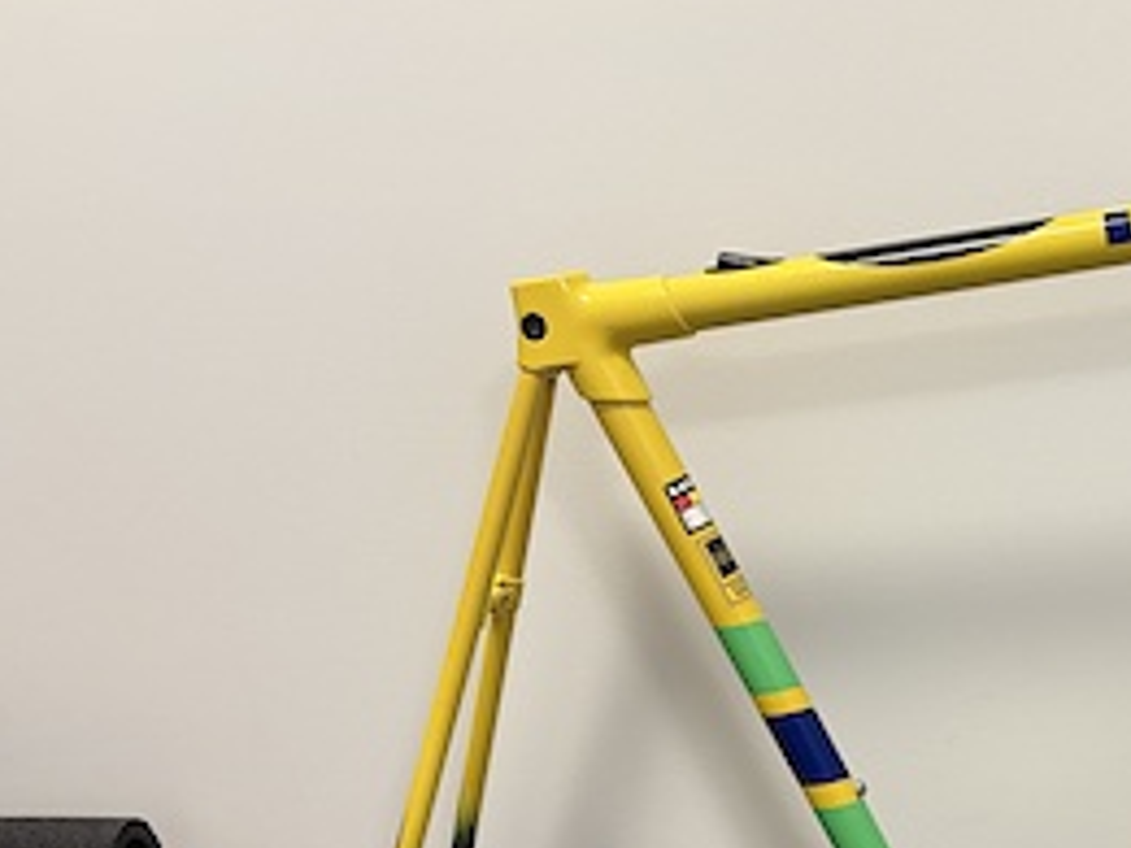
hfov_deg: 35.8
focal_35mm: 50
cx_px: 1031
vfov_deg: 27.9
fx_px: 1634
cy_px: 789
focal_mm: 5.96
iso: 200
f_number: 1.6
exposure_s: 1/60
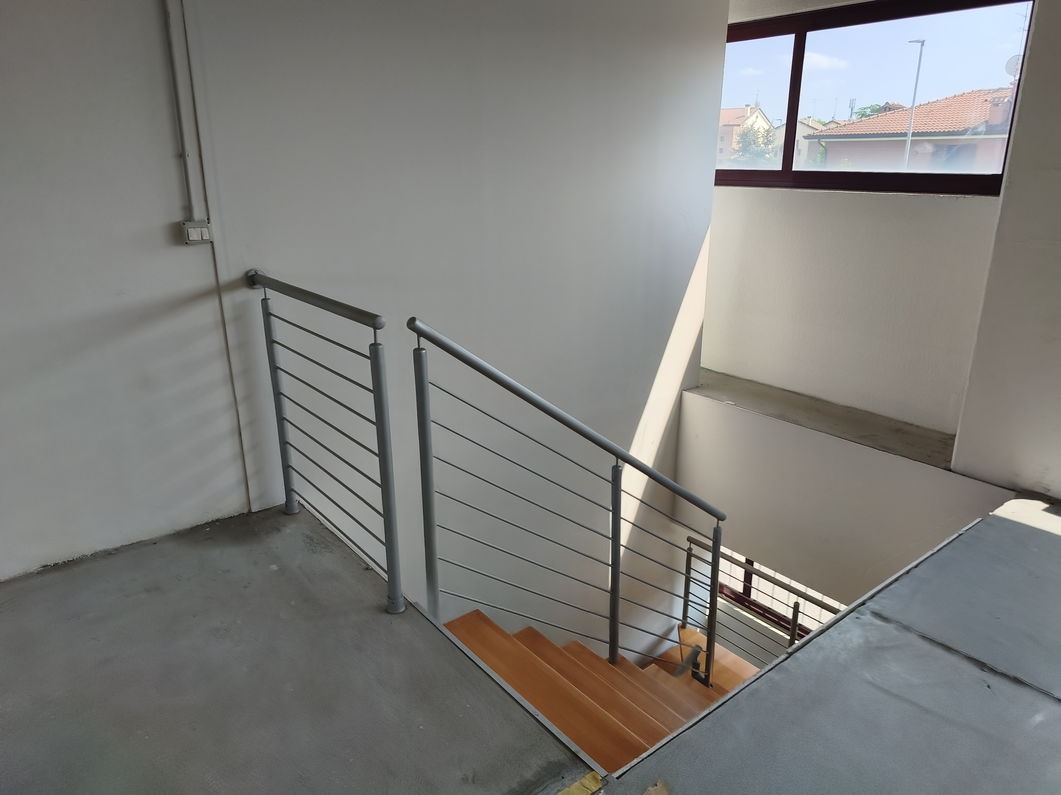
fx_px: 705
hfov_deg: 73.9
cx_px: 530
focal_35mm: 23
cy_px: 398
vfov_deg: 58.9
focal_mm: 6.06
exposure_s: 1/407
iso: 50
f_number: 1.7
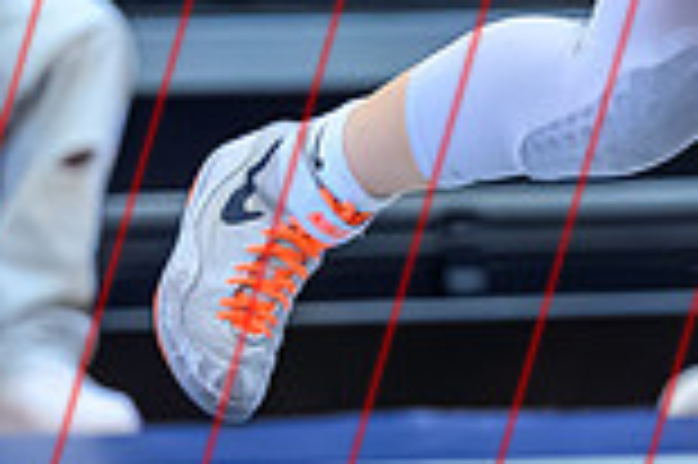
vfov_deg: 2.2
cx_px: 1418
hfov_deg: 3.4
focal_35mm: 610
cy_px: 6
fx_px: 11815
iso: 8000
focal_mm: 110
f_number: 2.8
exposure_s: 1/640
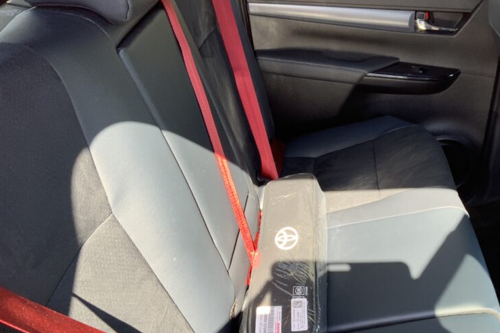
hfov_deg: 45.8
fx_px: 583
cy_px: 205
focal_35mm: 42
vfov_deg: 31.8
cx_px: 329
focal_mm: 3
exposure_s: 1/122
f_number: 1.8
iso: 40
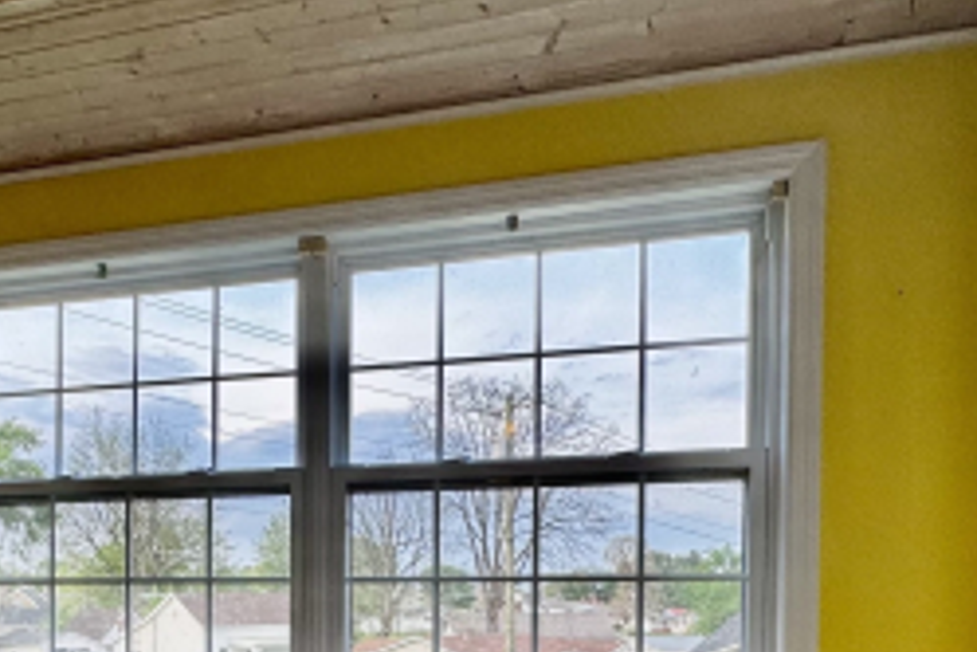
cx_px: 210
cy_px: 636
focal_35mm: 39
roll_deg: -0.8
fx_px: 1058
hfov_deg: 47.2
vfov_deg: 31.8
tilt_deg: -1.9
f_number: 2.2
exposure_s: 1/120
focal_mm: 2.22
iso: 50
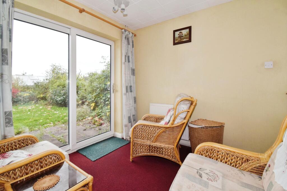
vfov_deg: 77.3
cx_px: 144
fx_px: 120
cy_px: 96
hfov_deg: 100.4
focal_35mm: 15
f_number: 9
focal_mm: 10
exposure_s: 1/125
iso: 1000
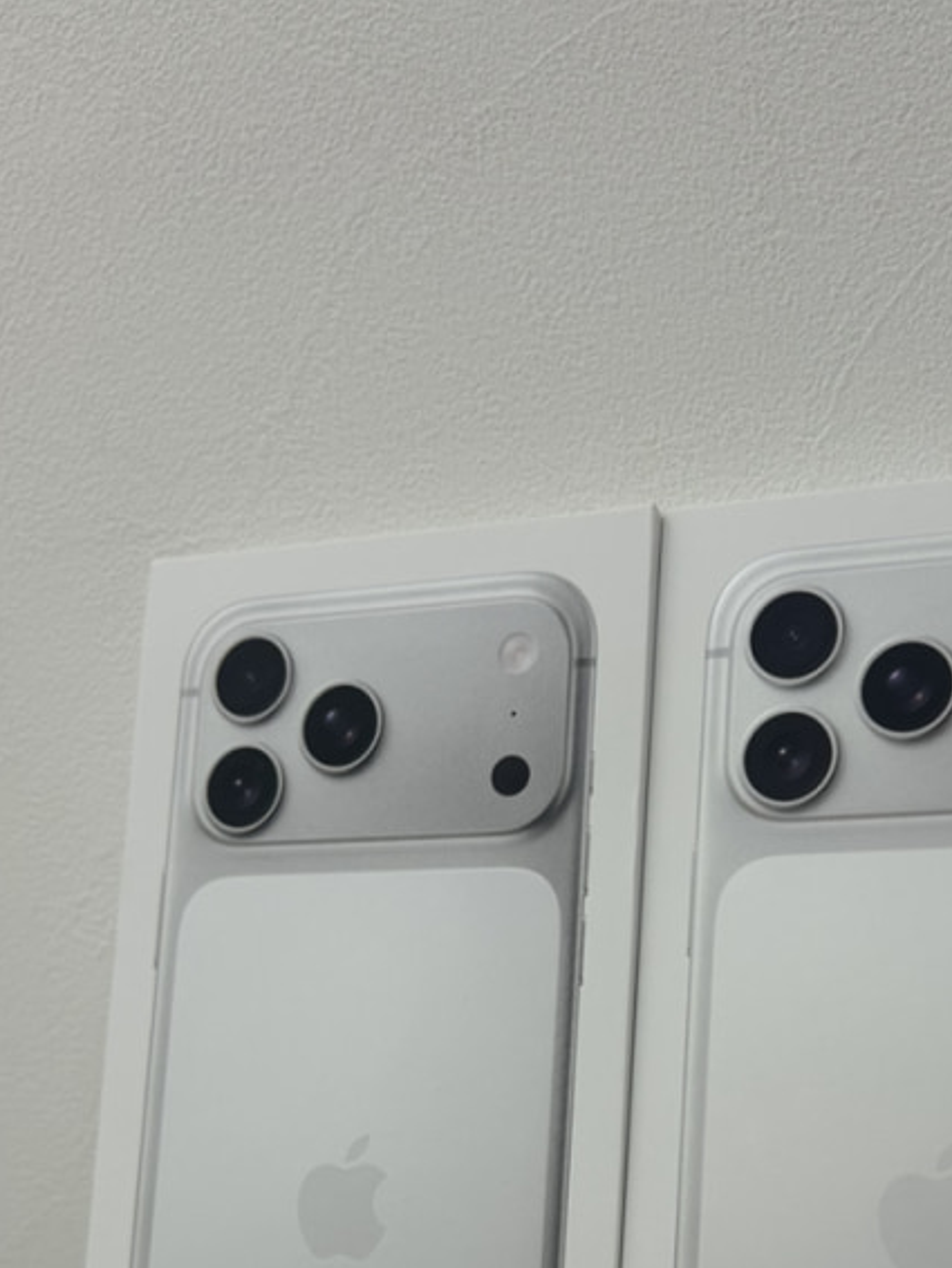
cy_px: 1037
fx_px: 1722
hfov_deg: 30.5
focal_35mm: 47
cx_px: 674
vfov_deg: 38.7
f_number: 1.5
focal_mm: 5.7
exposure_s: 1/102
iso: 32
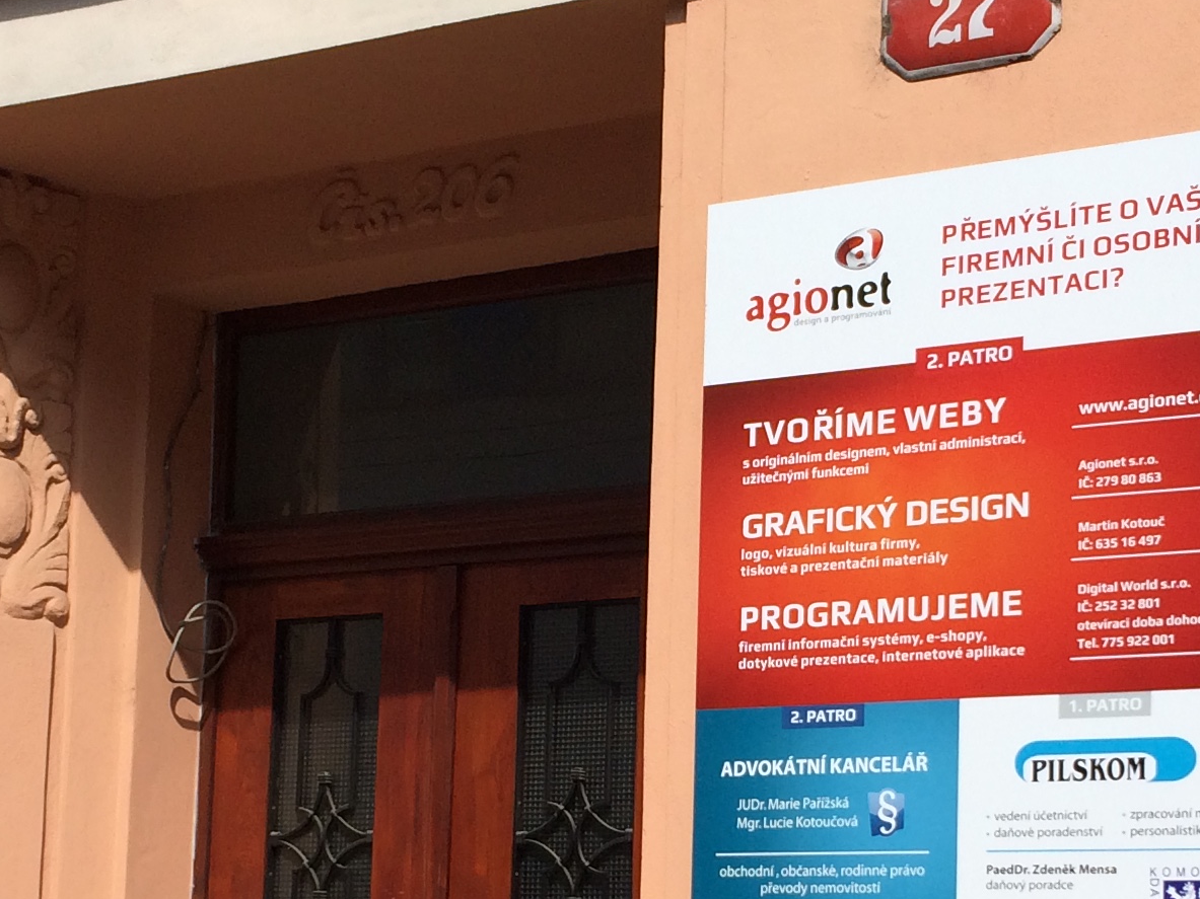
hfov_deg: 24.4
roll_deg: +0.0
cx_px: 609
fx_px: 2773
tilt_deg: +7.0
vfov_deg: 18.2
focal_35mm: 80
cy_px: 749
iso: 32
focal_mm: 4.15
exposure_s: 1/2415
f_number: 2.2
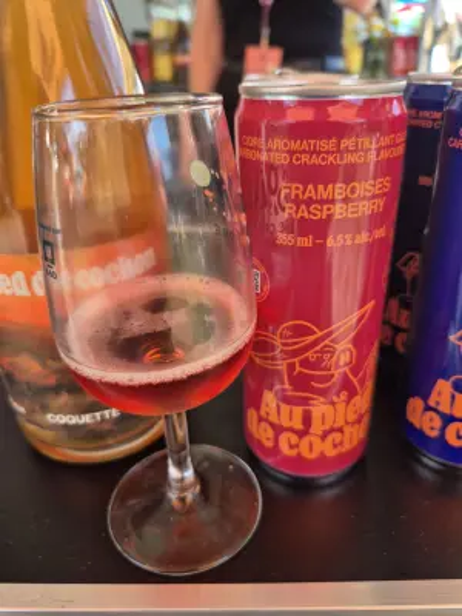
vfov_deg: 73.9
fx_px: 409
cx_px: 231
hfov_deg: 58.9
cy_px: 308
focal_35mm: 23
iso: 32
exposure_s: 1/180
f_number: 1.8
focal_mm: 5.4
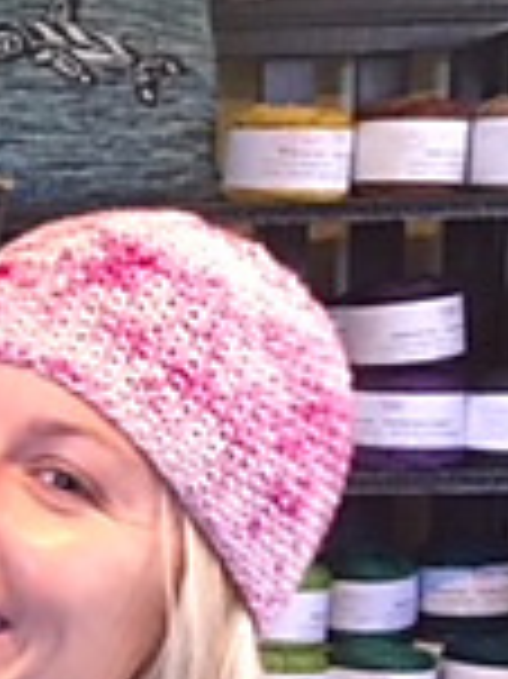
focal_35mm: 123
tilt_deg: -5.8
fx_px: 2410
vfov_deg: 15.8
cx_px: -517
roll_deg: +1.4
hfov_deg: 10.9
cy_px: 639
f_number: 2.2
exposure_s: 1/15
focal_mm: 4.15
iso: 50
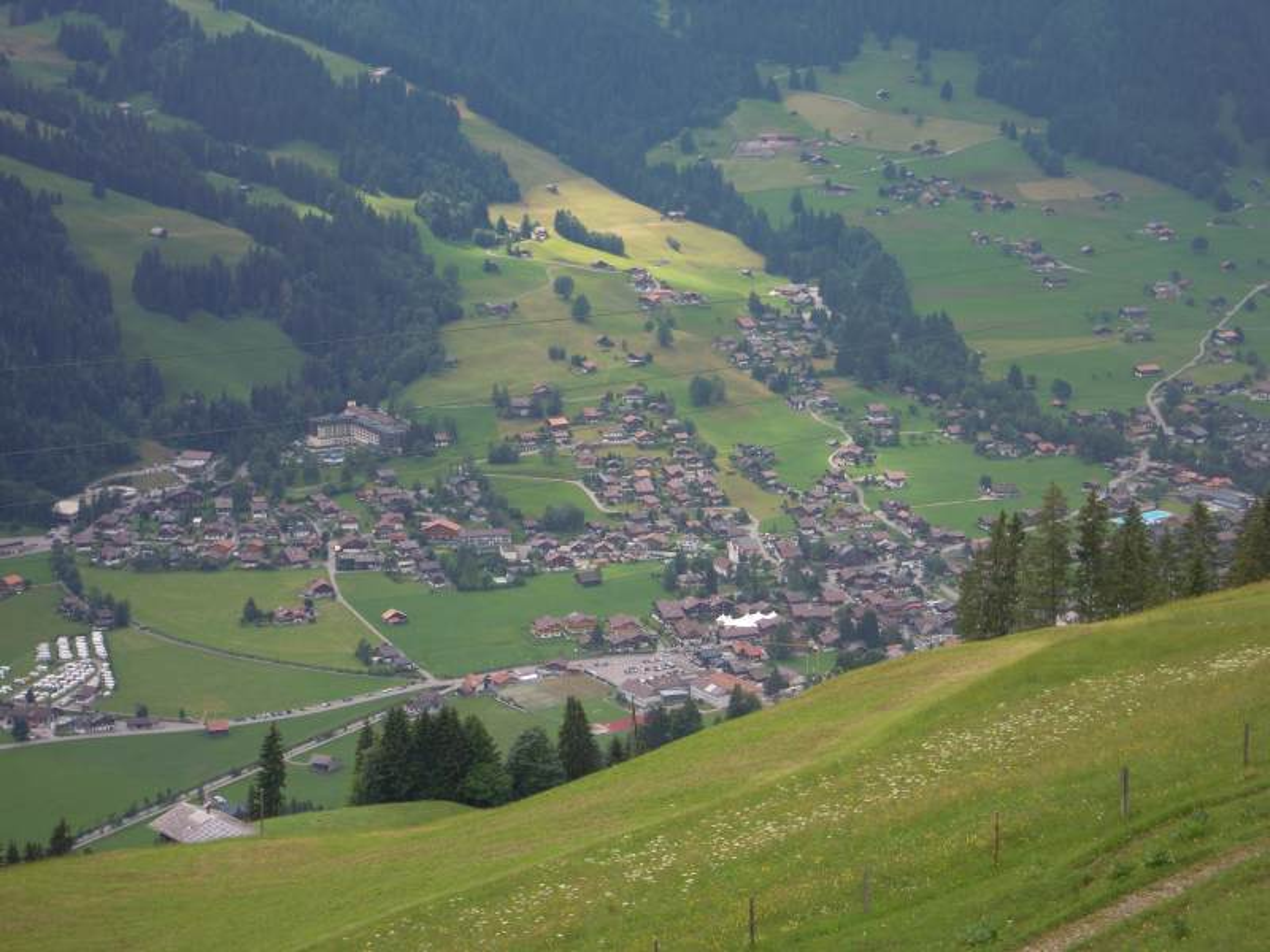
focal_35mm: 87
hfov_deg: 22.5
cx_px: 635
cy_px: 476
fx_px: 3192
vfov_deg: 17.0
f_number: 4.9
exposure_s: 1/320
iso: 100
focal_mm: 15.5
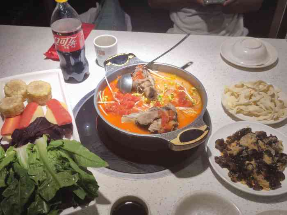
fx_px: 298
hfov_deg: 51.4
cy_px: 108
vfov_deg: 39.7
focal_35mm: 36
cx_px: 144
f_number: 1.69
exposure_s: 1/103
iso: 50
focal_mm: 6.72
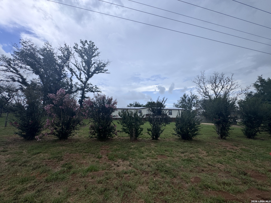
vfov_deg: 85.7
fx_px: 110
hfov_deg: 102.1
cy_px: 102
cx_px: 136
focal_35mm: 14
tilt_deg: +9.0
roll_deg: -1.2
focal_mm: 2.22
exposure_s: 1/1078
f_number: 2.2
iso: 50
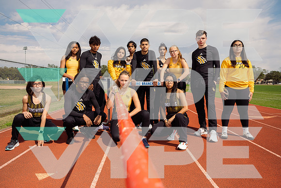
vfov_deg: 48.0
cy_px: 94
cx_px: 140
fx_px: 211
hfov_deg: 67.4
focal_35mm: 27
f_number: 7.1
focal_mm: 27
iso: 80
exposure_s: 1/250
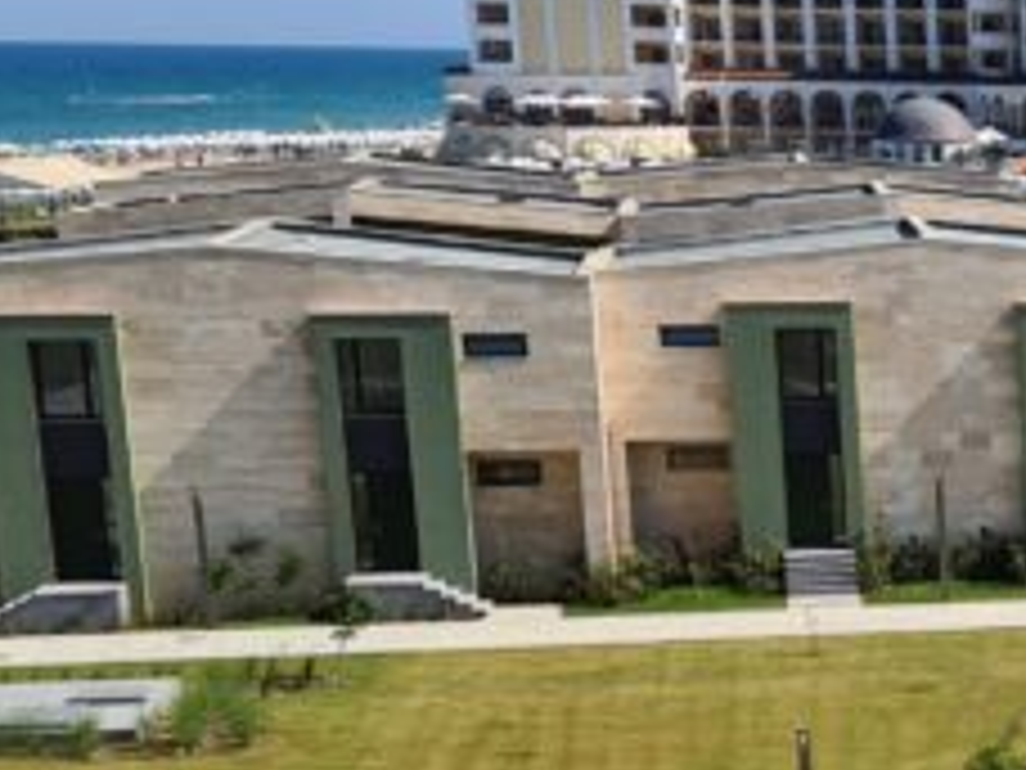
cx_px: 1791
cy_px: 923
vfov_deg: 12.4
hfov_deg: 14.9
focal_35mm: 117
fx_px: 3468
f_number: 1.8
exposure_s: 1/3360
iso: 50
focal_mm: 5.4
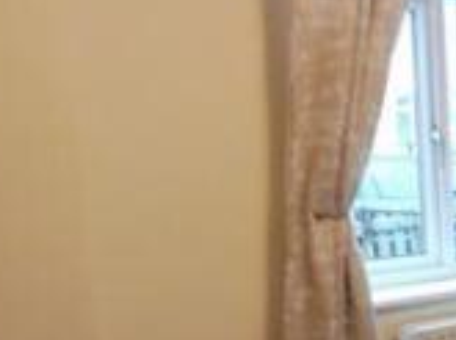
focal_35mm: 85
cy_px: 264
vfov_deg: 17.2
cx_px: 764
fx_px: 1117
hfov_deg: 19.0
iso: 400
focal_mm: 4.3
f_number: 3.3
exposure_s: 1/20
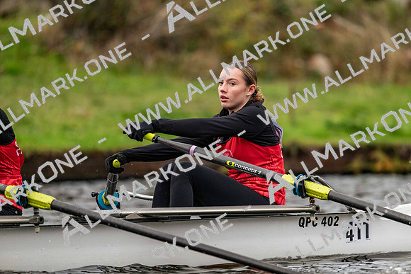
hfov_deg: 5.2
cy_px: 137
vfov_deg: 3.4
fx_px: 4568
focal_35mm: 400
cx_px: 206
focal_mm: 400
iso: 4000
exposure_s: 1/2000
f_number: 4.5
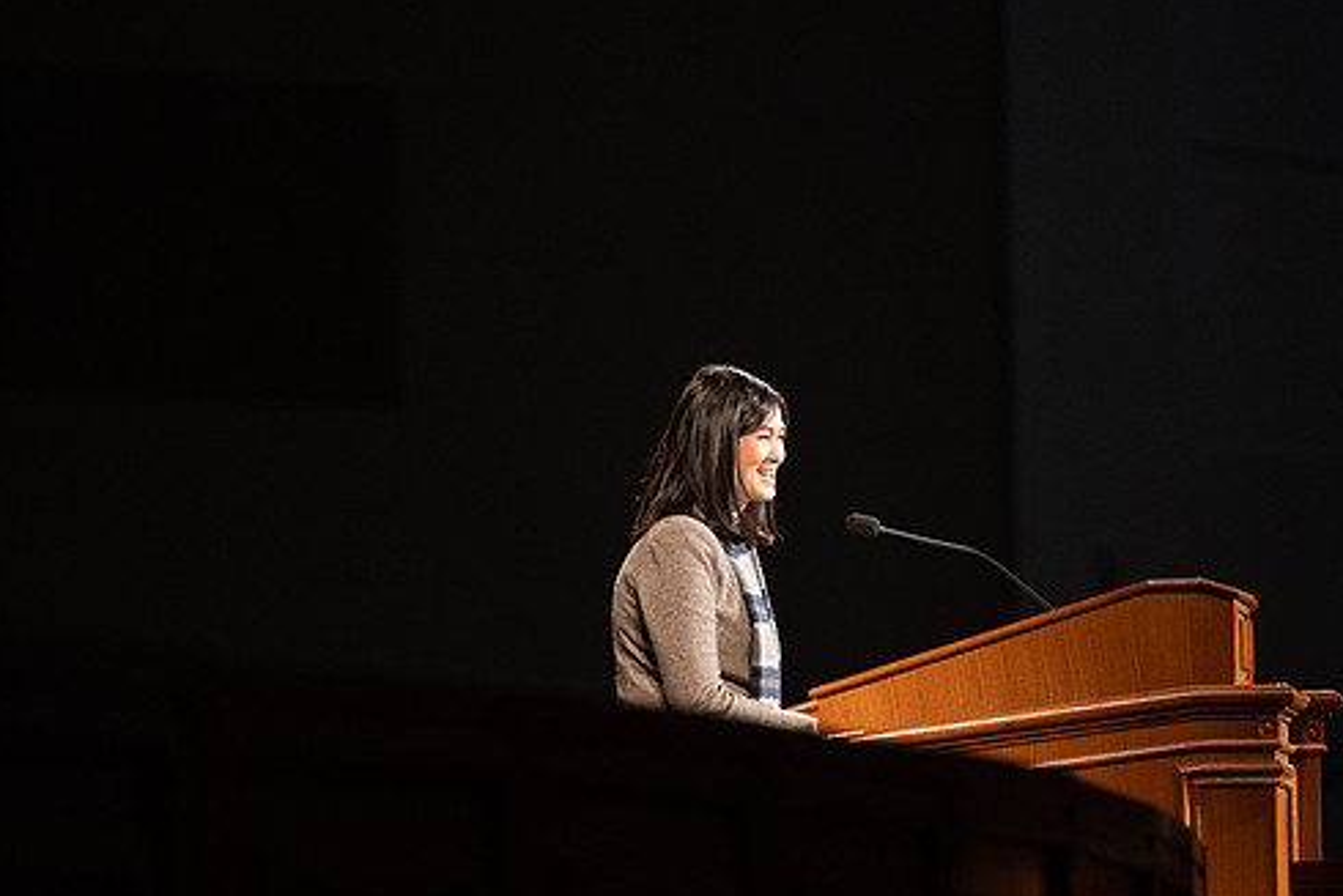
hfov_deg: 6.1
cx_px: 728
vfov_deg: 4.0
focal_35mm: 340
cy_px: 443
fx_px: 12687
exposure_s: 1/250
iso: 2500
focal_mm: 200
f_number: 2.8
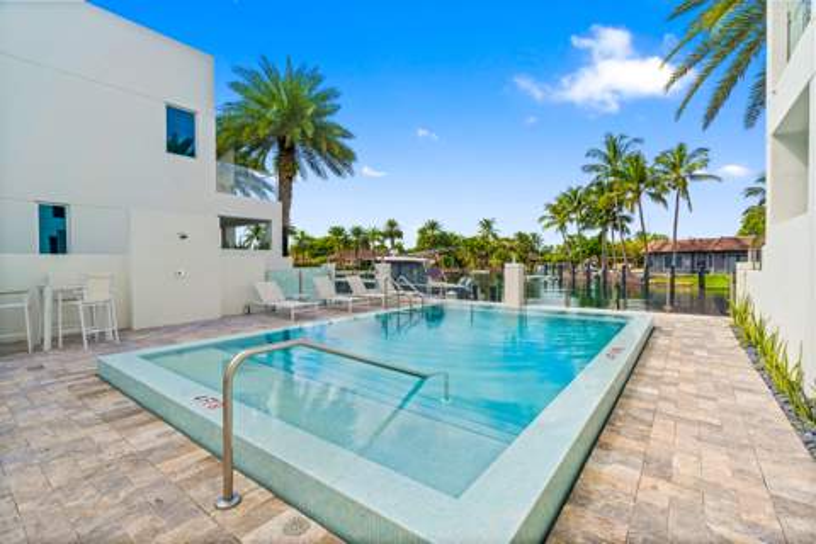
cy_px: 272
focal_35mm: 16
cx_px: 408
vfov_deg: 73.7
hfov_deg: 96.7
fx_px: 363
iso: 100
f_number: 5
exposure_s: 1/500
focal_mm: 16
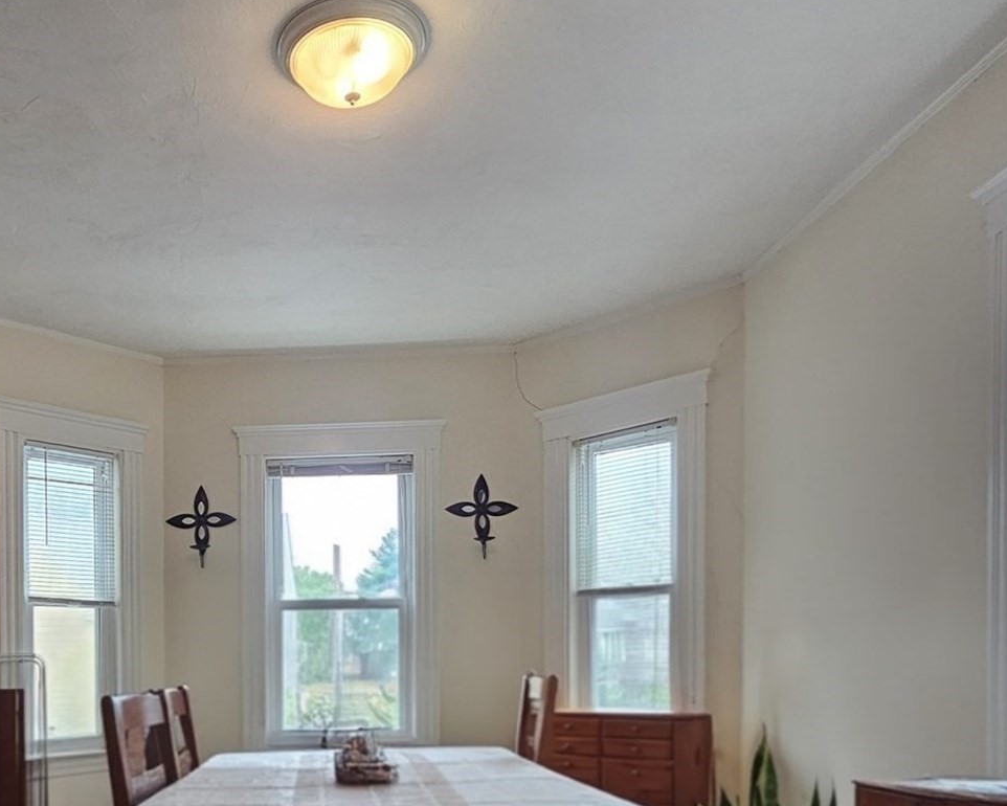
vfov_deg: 50.2
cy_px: 637
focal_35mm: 27
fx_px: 805
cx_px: 291
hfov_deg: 61.5
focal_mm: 2.2
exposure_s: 1/60.2
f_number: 2.2
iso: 160
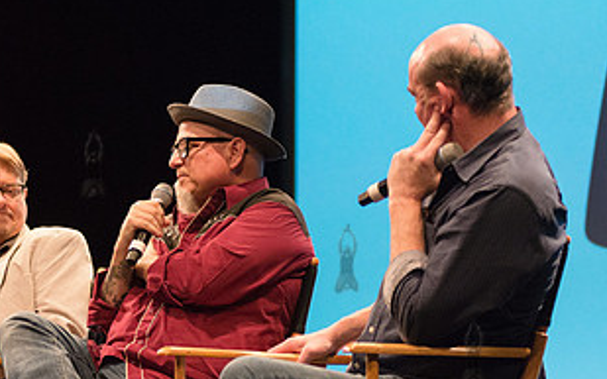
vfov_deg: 8.5
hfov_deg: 13.6
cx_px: 92
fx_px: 2531
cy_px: 352
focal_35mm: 153
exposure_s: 1/200
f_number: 3.2
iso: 4000
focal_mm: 80
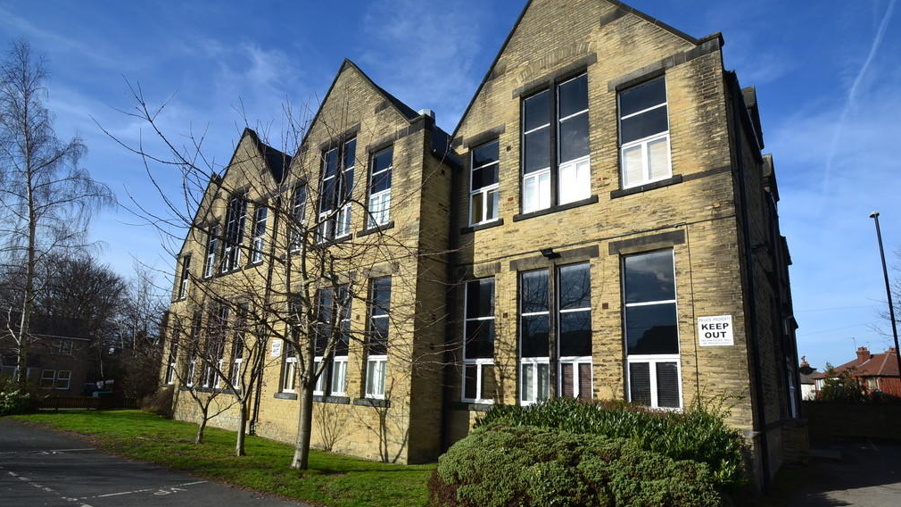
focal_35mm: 18
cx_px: 451
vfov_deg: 62.2
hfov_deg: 94.2
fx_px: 419
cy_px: 283
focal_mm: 11
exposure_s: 1/500
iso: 400
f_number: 11
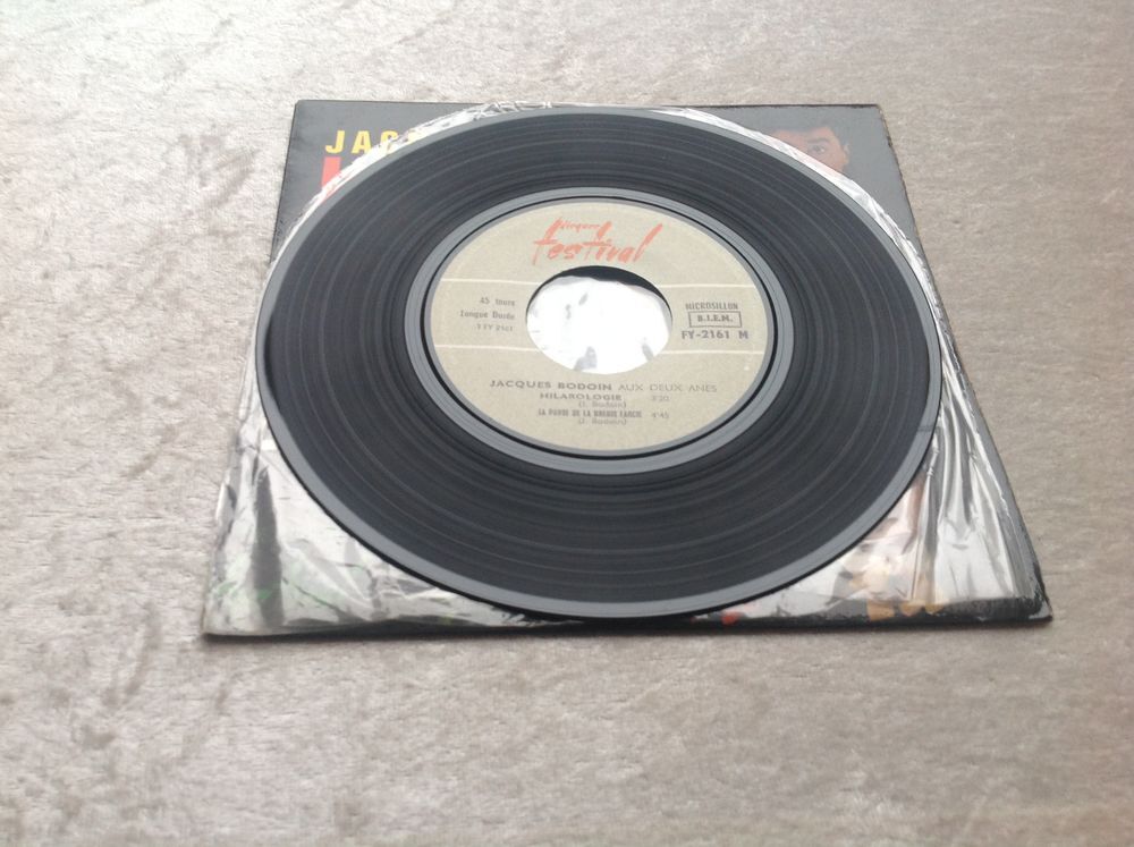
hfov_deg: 52.7
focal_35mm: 35
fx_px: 1145
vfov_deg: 40.6
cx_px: 567
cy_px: 424
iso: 64
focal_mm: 4.28
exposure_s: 1/15
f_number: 2.4
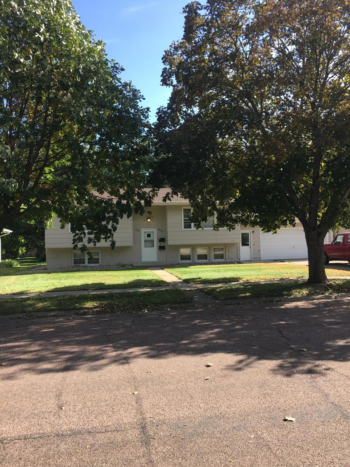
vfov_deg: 61.7
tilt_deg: +4.7
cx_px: 175
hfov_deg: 48.2
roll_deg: +0.9
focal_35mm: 29
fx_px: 391
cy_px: 234
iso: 25
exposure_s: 1/460
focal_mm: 4.15
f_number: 2.2
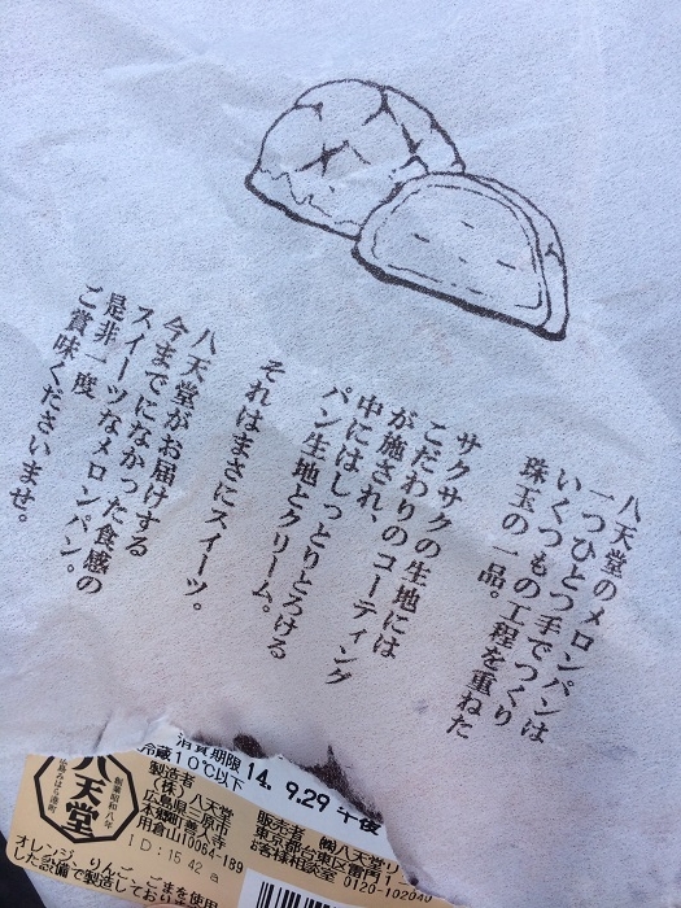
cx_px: 340
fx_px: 787
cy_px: 454
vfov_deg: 60.0
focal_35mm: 30
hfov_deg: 46.8
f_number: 2.2
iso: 32
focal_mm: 4.12
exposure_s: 1/612
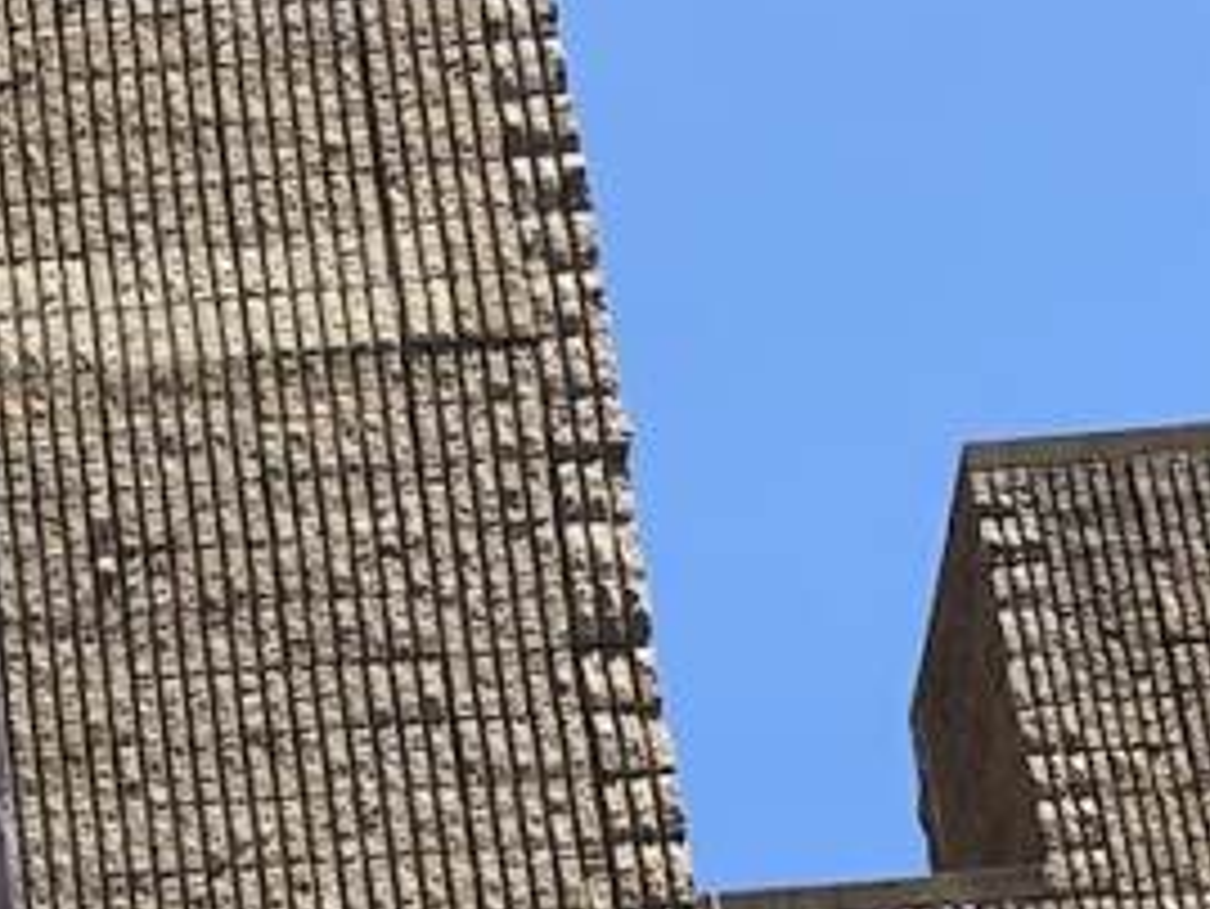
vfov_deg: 7.5
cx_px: -963
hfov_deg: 9.5
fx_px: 6924
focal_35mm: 198
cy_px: 986
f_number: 2
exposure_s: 1/1199
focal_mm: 6
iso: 20
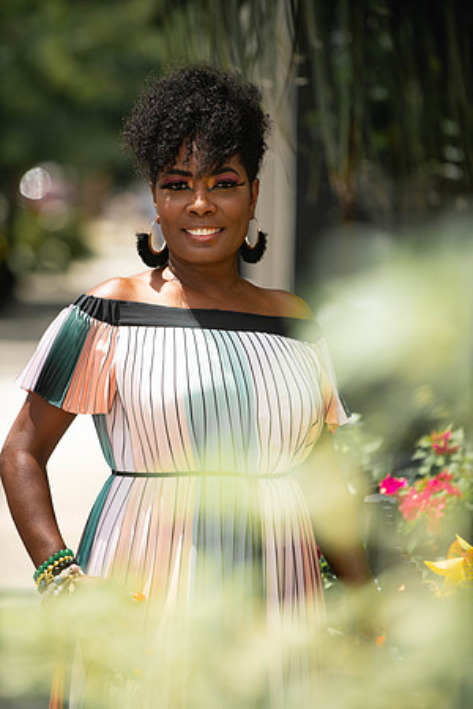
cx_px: 236
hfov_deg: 6.9
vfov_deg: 10.3
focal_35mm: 200
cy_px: 354
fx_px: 3941
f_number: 4
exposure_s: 1/1250
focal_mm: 200
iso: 160
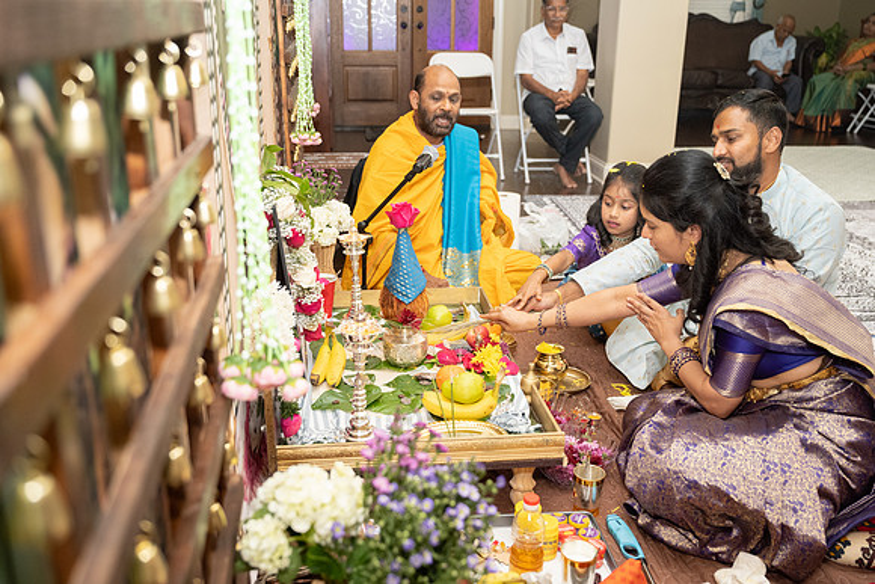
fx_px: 857
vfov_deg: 37.6
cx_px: 421
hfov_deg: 54.1
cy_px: 291
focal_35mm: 35
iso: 1000
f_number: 3.2
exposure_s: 1/160
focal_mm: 33
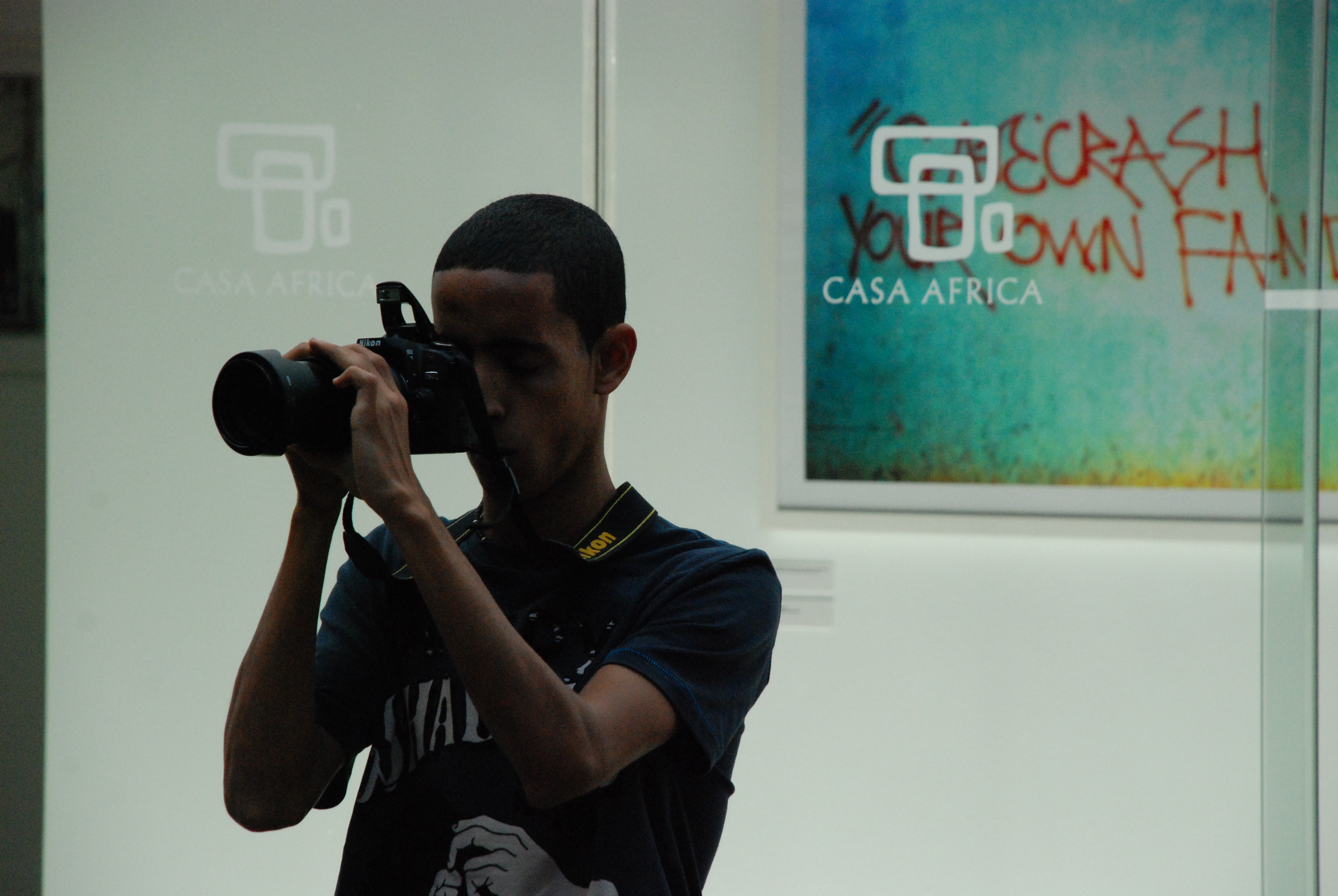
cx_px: 669
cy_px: 448
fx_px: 7535
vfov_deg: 6.8
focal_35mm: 202
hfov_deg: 10.1
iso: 1250
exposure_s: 1/1250
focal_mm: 135
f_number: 9
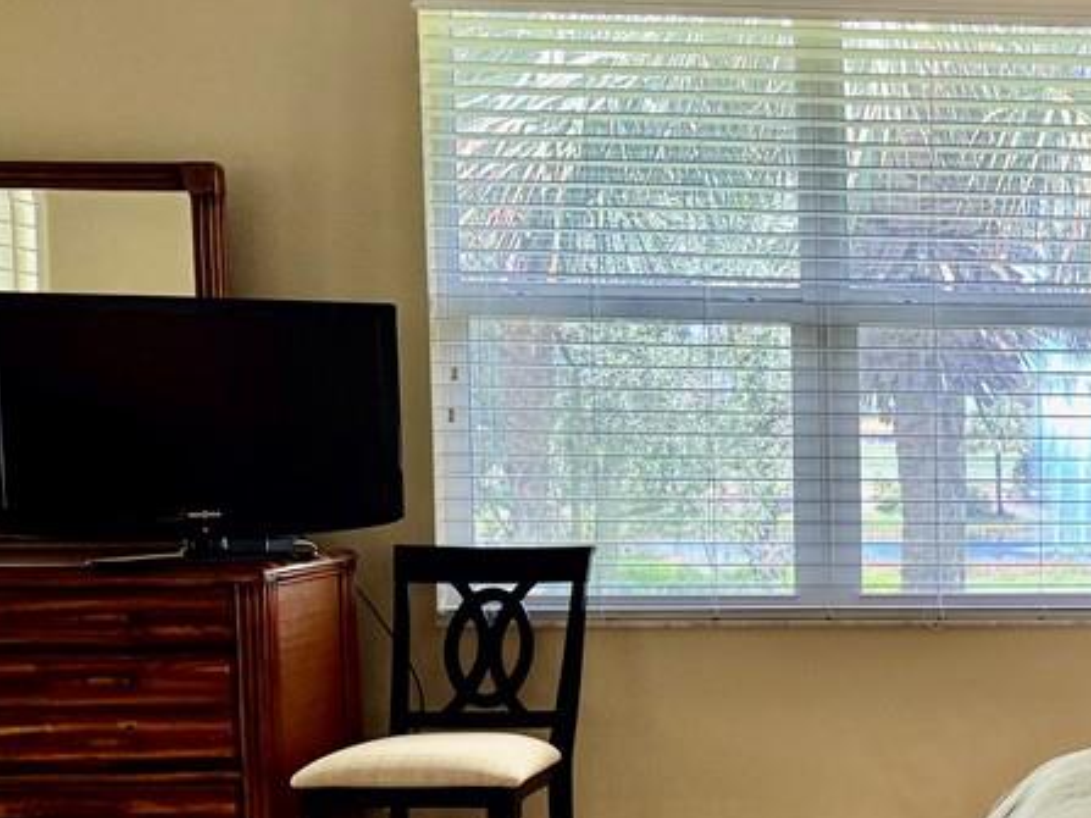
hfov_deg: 31.2
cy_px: 562
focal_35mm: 55
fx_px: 1733
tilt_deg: -4.7
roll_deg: -0.7
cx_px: 1191
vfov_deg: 26.4
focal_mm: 6.76
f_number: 1.78
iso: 160
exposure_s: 1/120
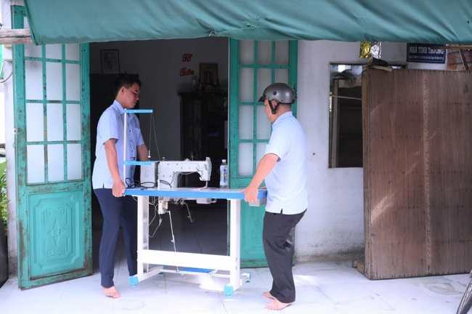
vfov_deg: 35.0
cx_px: 236
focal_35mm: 38
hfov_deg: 50.7
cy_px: 157
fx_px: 498
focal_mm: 38
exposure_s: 1/160
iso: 1000
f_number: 8
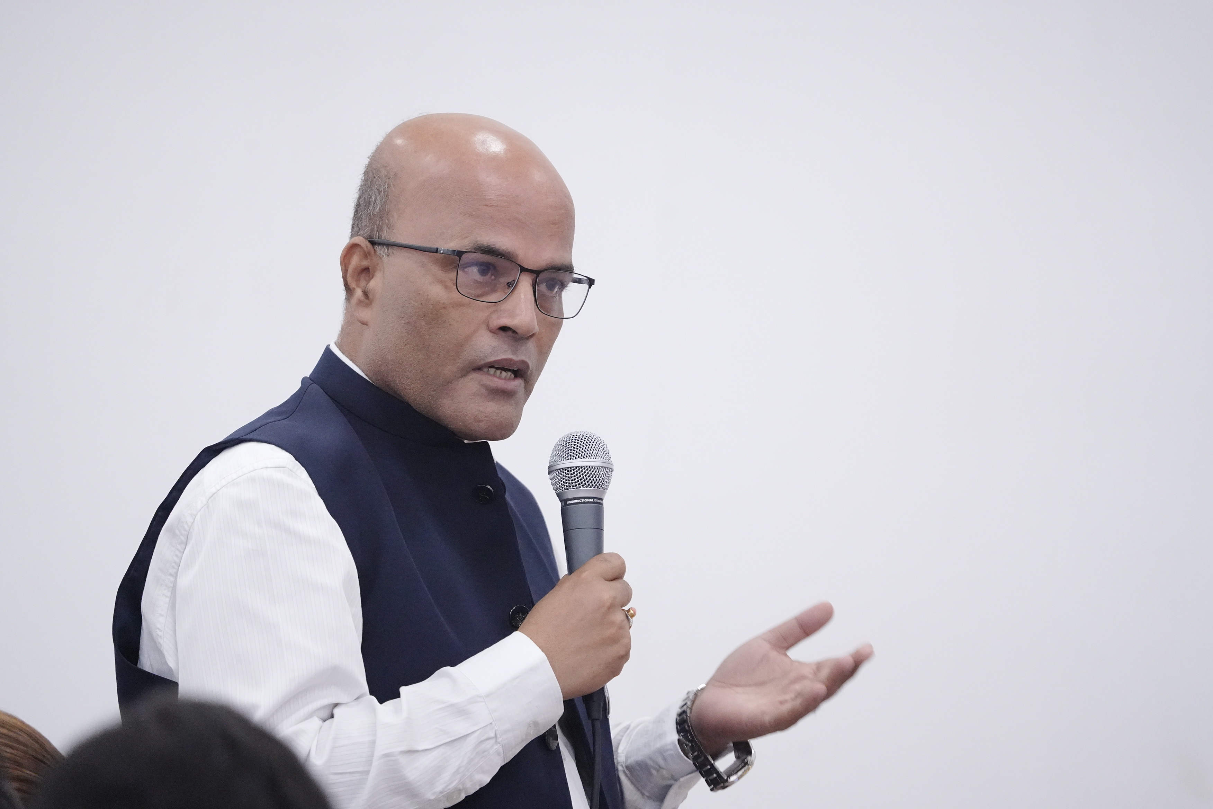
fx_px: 20215
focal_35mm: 600
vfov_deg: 2.3
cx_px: 606
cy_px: 404
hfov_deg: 3.4
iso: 10000
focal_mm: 600
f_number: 6.3
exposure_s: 1/200
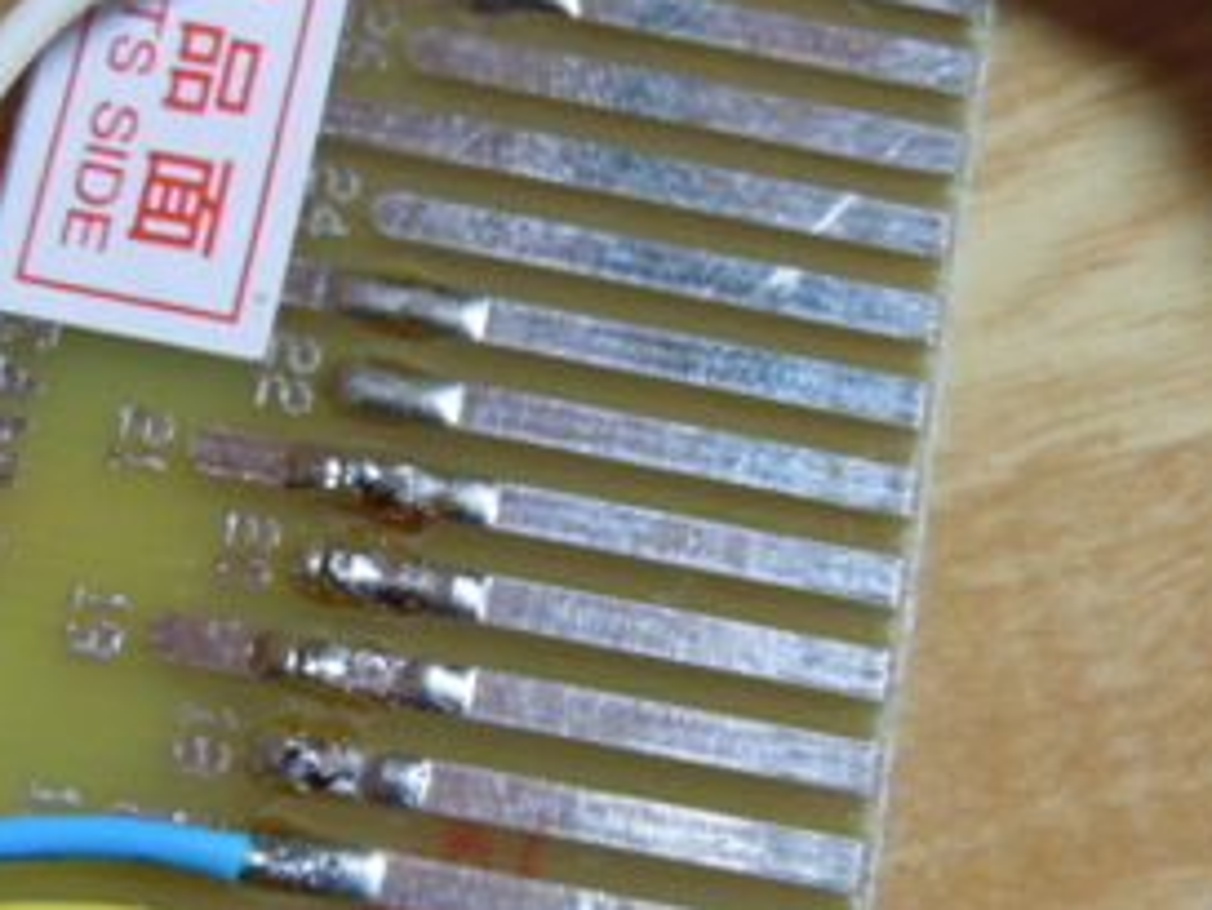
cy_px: 599
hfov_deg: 29.4
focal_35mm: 66
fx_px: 2312
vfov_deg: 22.2
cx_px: 546
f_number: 3.5
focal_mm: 5.4
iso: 400
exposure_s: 1/40
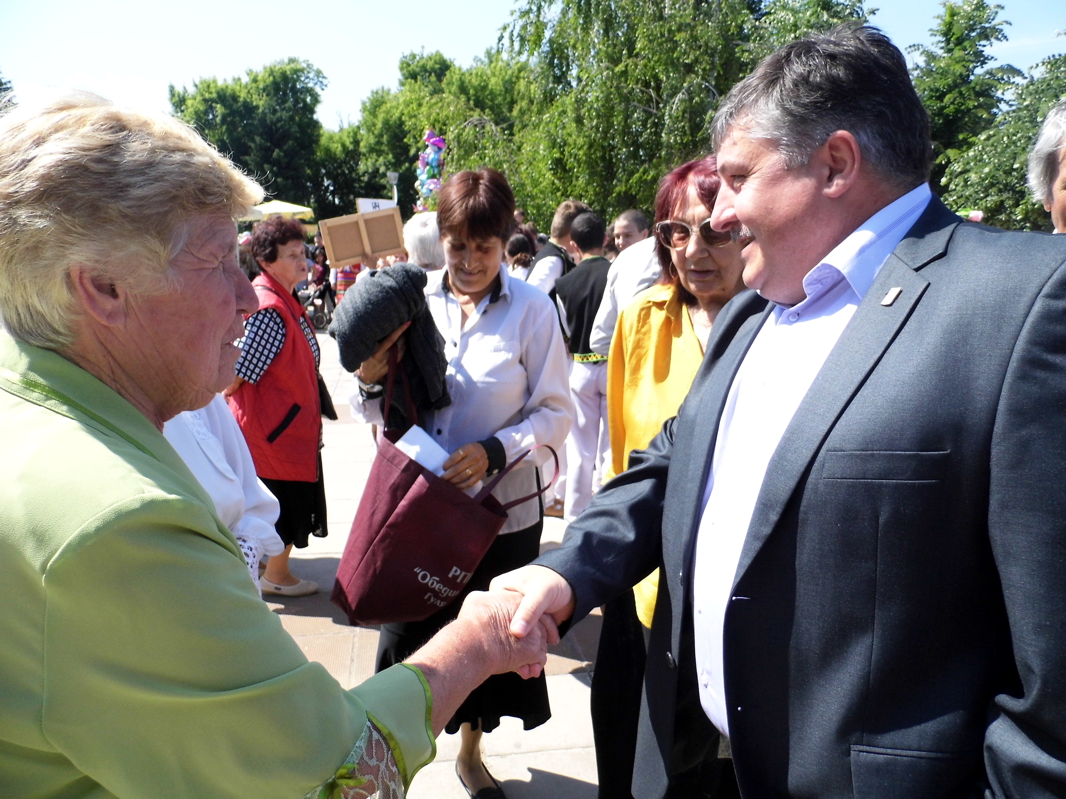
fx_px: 770
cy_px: 400
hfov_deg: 69.4
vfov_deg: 54.9
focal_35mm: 25
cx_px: 533
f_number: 3.1
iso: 100
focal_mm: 4.5
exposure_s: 1/800
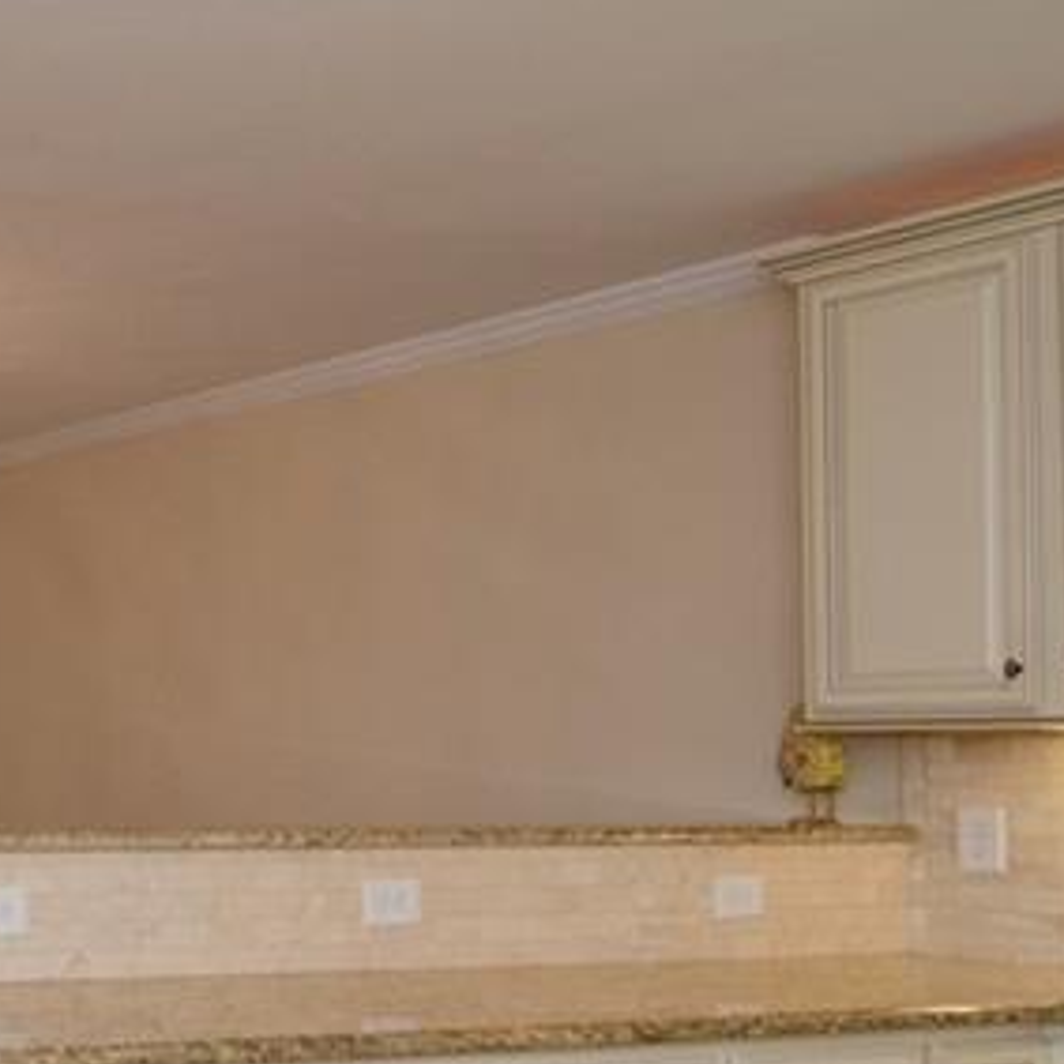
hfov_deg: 24.6
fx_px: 1757
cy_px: 712
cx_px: -602
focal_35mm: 51
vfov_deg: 33.4
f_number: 5.6
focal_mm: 11
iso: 2000
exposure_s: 1/100
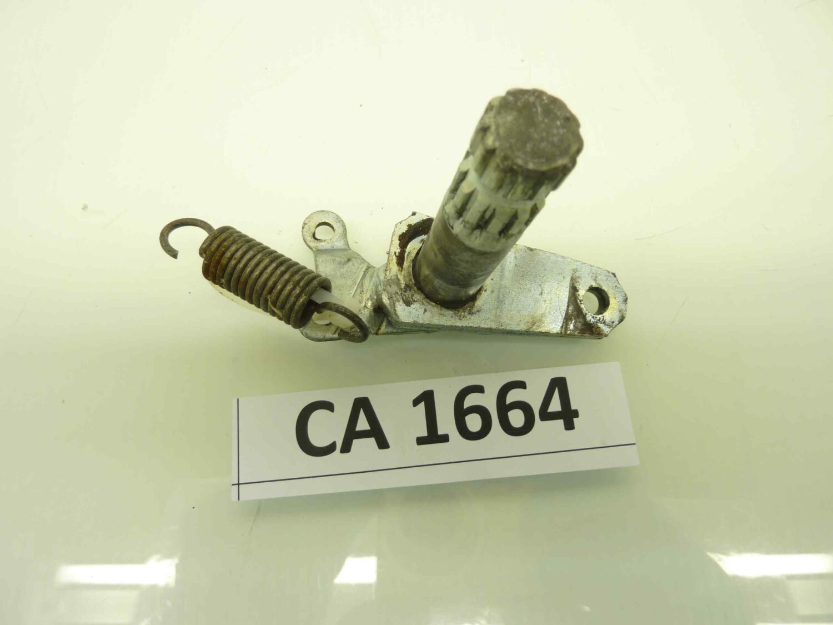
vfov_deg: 54.9
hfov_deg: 69.4
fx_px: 602
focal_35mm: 25
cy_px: 312
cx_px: 416
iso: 80
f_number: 3.3
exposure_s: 1/20
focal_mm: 4.1
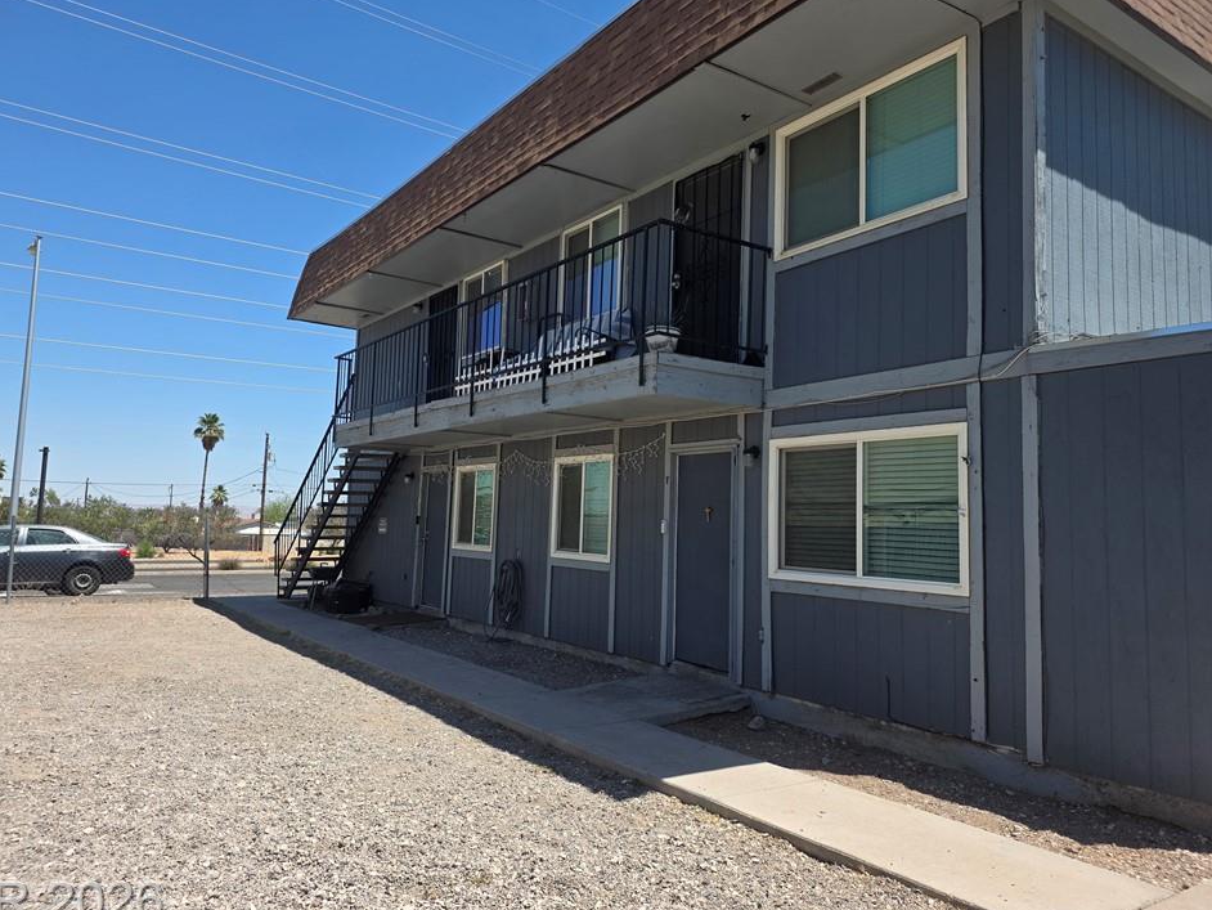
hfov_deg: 69.3
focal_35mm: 25
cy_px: 445
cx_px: 575
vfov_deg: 54.9
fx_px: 876
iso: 80
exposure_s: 1/4650
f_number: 1.7
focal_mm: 6.3
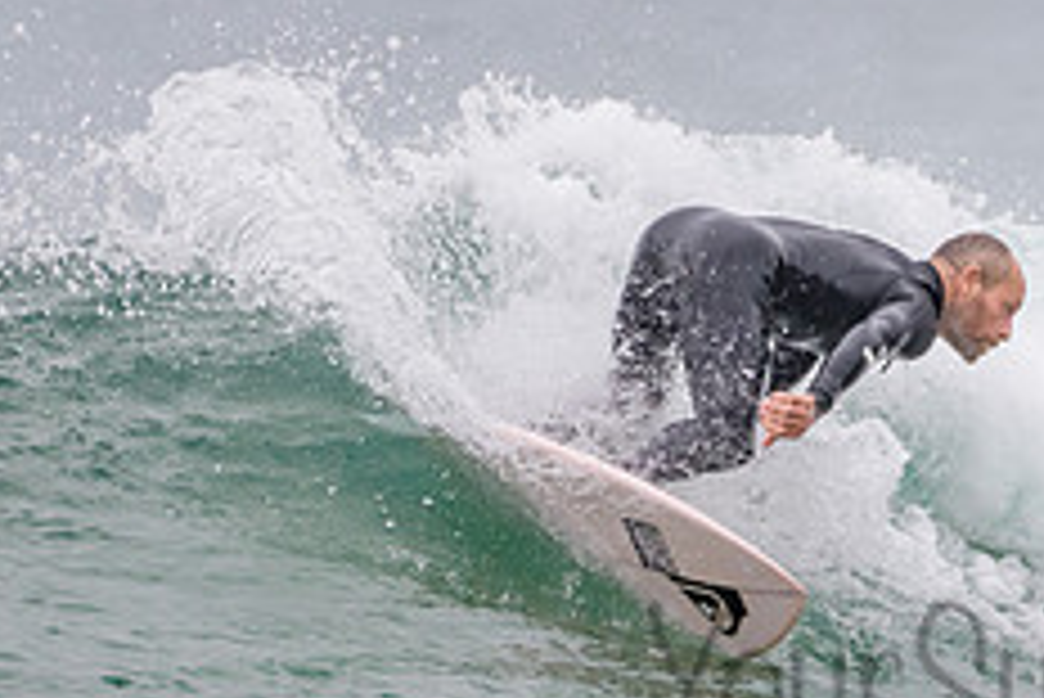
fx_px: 44512
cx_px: 908
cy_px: 583
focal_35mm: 1534
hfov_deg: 1.3
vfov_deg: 0.9
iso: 280
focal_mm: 500
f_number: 5.6
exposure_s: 1/800
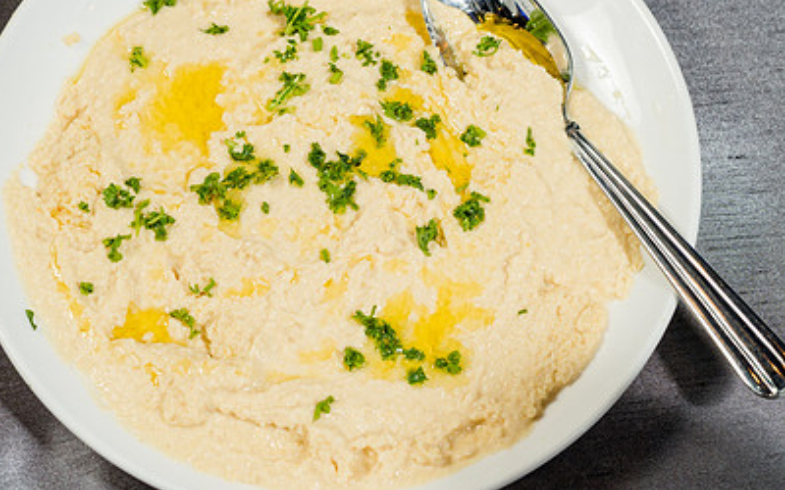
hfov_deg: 15.7
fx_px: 2845
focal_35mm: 133
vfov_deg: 9.8
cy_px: 173
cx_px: 367
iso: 800
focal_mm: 90
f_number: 5.6
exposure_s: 1/250
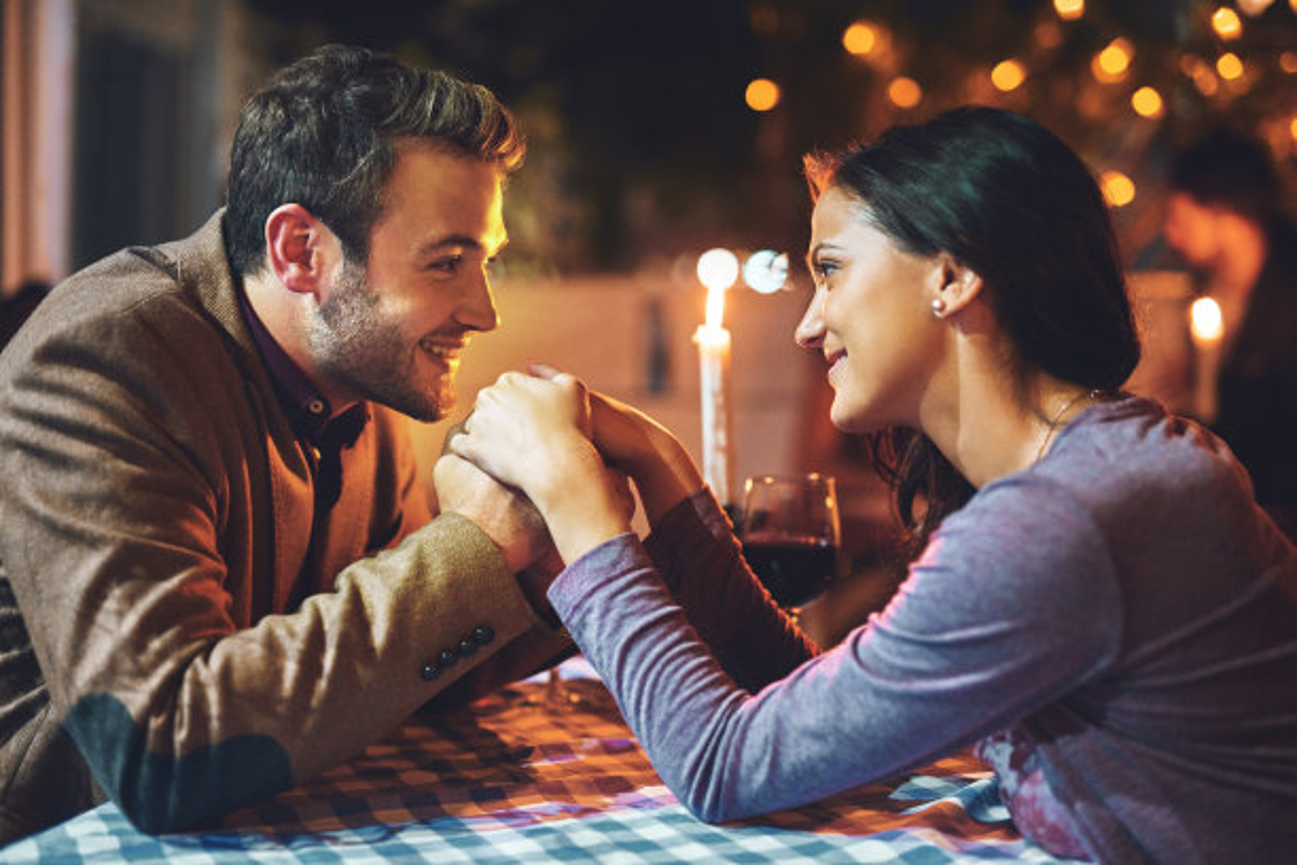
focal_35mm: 50
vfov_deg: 27.0
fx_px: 1801
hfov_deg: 39.6
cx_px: 648
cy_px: 432
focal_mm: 50
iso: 1000
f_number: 1.6
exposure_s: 1/60
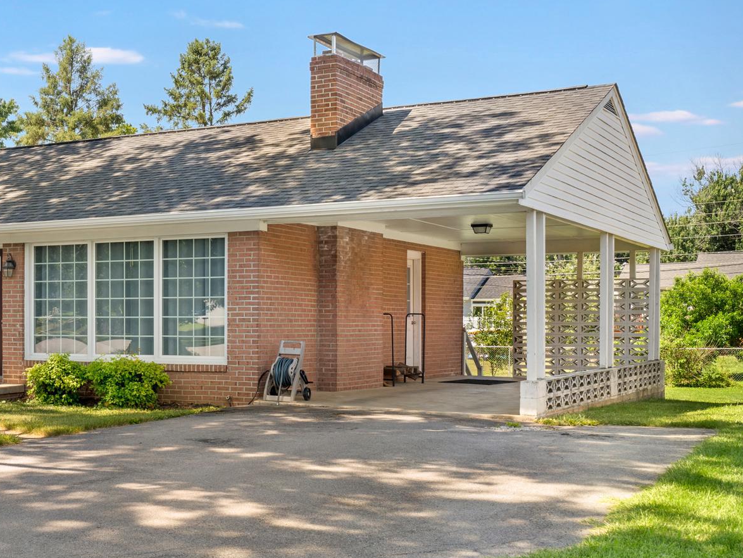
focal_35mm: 52
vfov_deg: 28.0
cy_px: 327
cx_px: 154
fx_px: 1116
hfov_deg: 35.7
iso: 320
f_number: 8
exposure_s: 1/40
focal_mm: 31
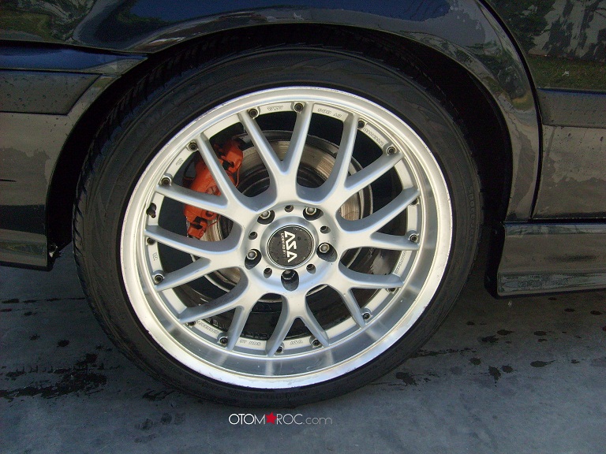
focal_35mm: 35
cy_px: 227
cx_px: 303
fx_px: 613
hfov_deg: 52.6
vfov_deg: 40.7
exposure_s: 1/90
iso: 80
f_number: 7.1
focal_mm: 5.8
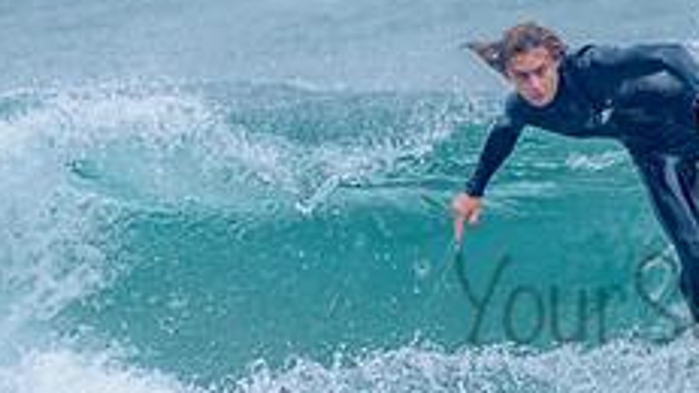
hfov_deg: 1.3
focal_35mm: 1649
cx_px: 584
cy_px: 153
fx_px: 30567
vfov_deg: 0.7
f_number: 5.6
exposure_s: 1/2000
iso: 800
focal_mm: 500
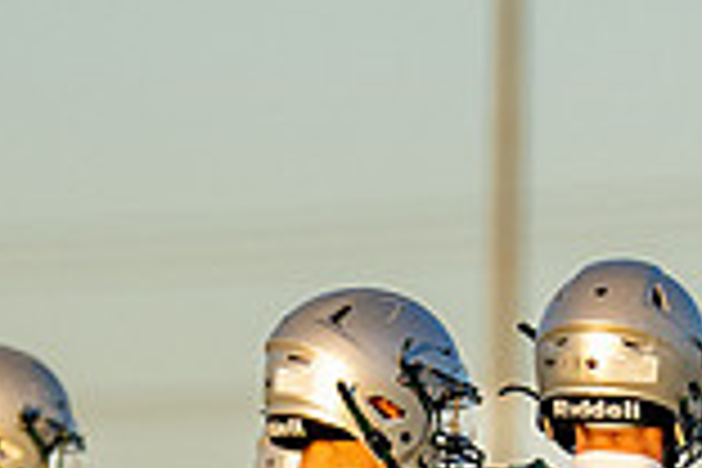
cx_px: 482
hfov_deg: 1.8
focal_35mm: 1135
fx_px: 22131
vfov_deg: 1.2
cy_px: 756
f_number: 2.8
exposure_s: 1/4000
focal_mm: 200
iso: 400
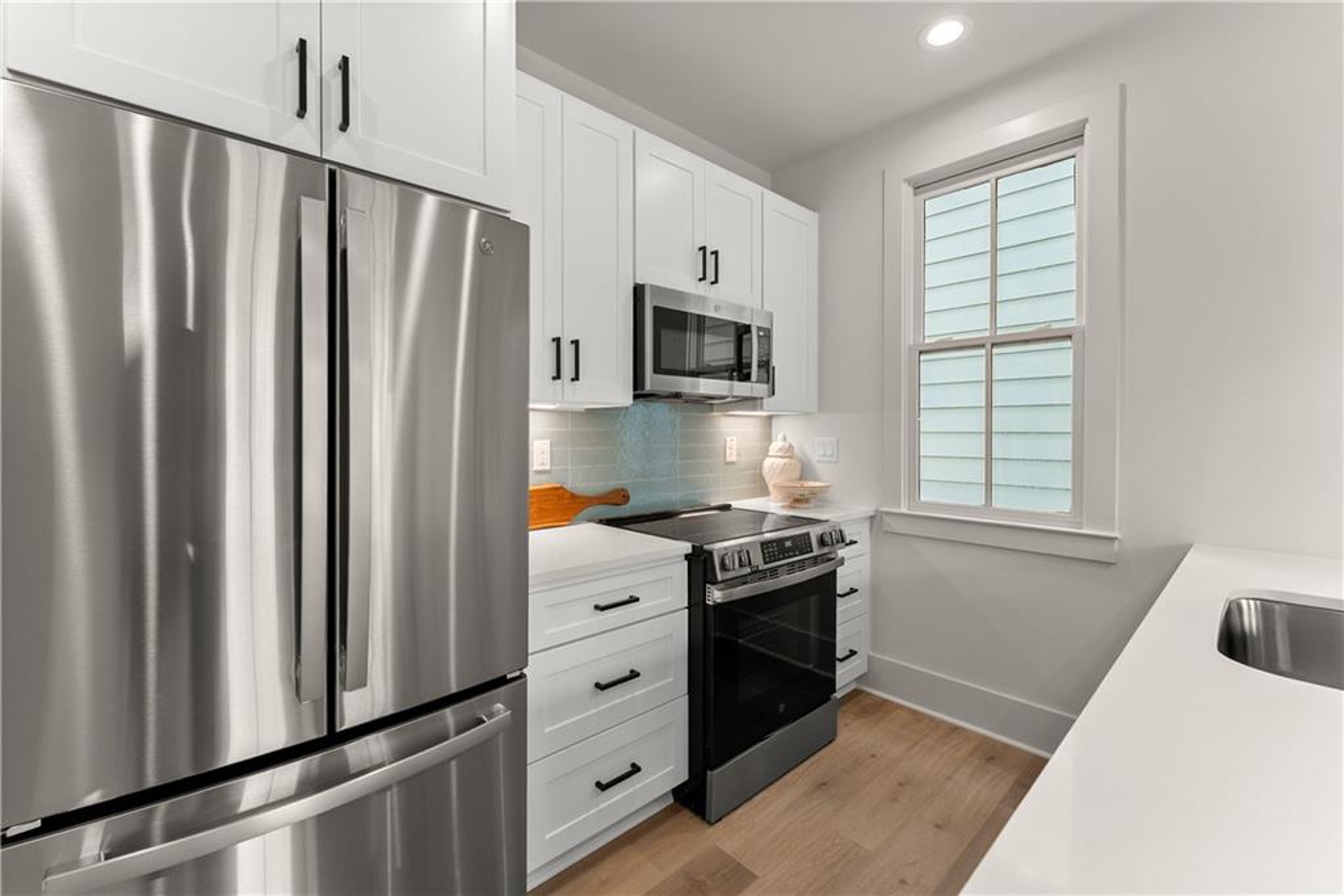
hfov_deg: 104.2
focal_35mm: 14
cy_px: 448
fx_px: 523
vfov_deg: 81.2
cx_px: 672
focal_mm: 14
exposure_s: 1/25
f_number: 7.1
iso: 640
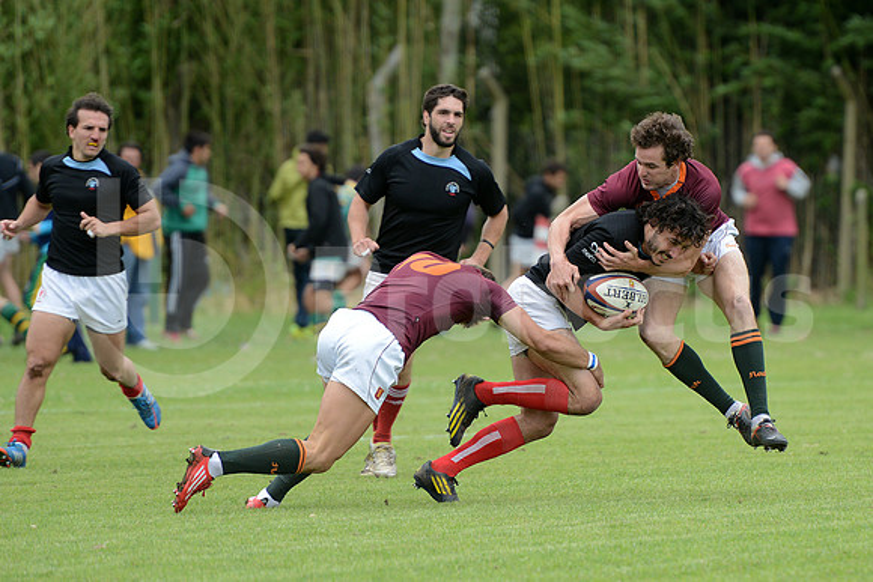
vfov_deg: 5.1
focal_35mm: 270
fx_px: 6549
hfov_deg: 7.6
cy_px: 291
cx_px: 436
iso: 400
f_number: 4
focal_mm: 270
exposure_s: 1/640
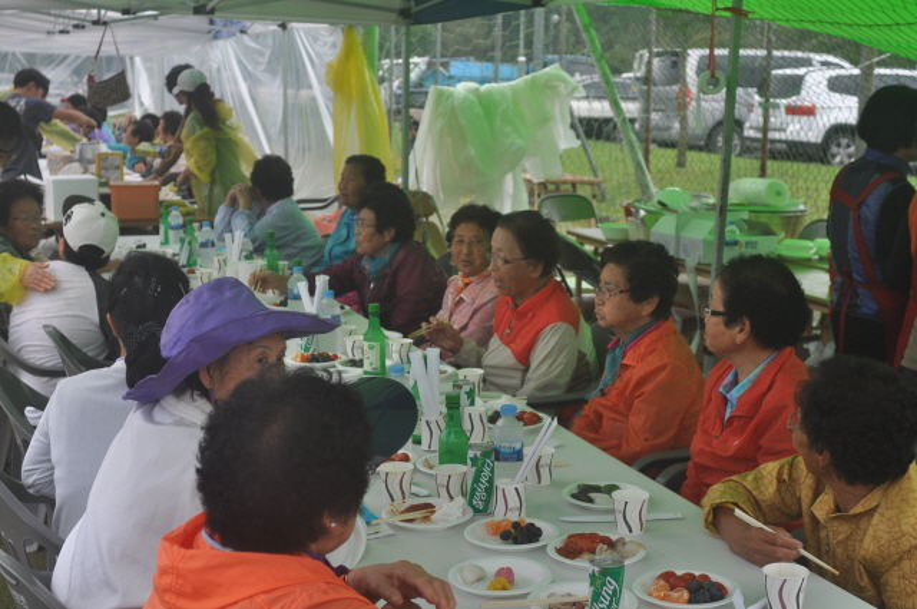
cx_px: 458
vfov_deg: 25.7
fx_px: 1336
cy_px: 304
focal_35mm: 52
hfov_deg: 37.9
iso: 250
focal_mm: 35
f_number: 5
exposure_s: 1/400
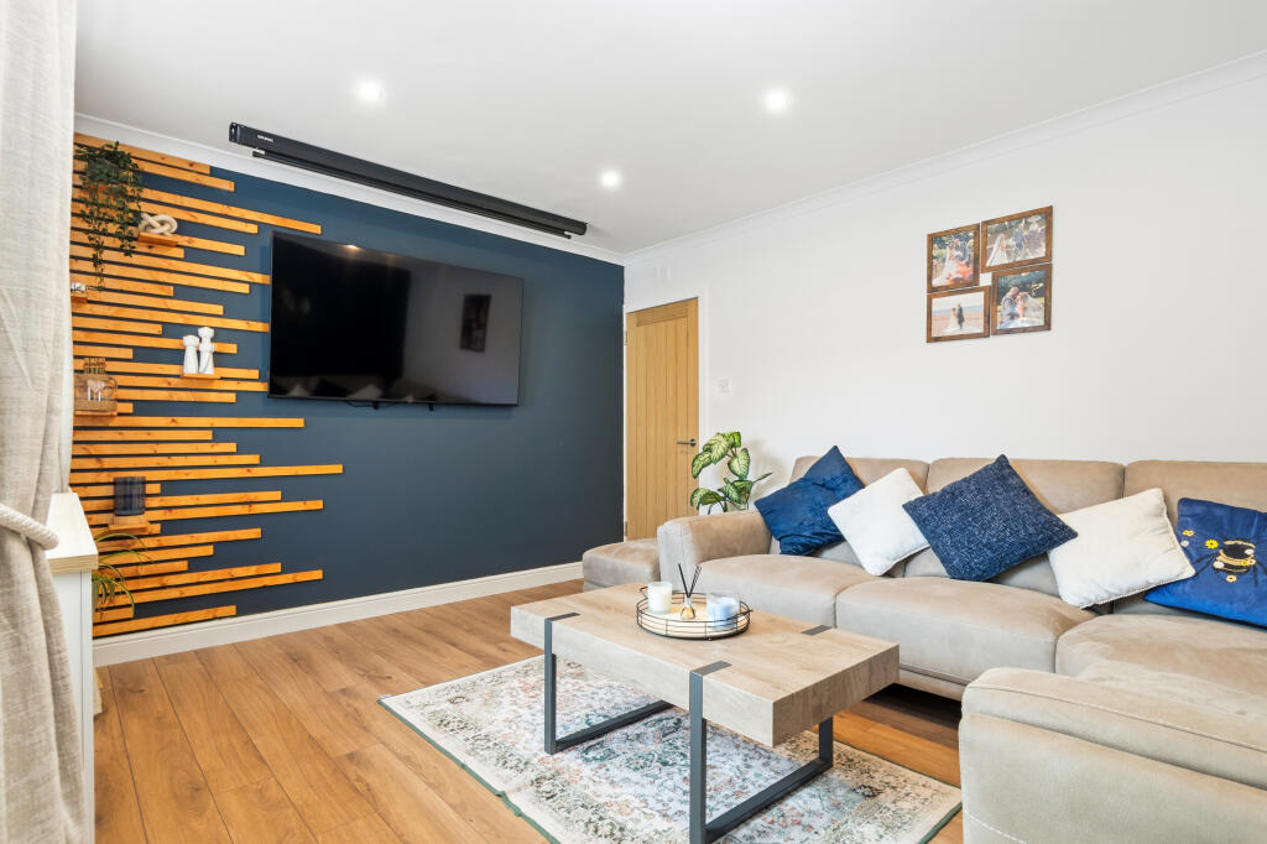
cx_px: 634
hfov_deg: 93.3
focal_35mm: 17
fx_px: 598
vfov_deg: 70.4
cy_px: 422
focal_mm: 11.5
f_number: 8
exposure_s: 1/2
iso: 320
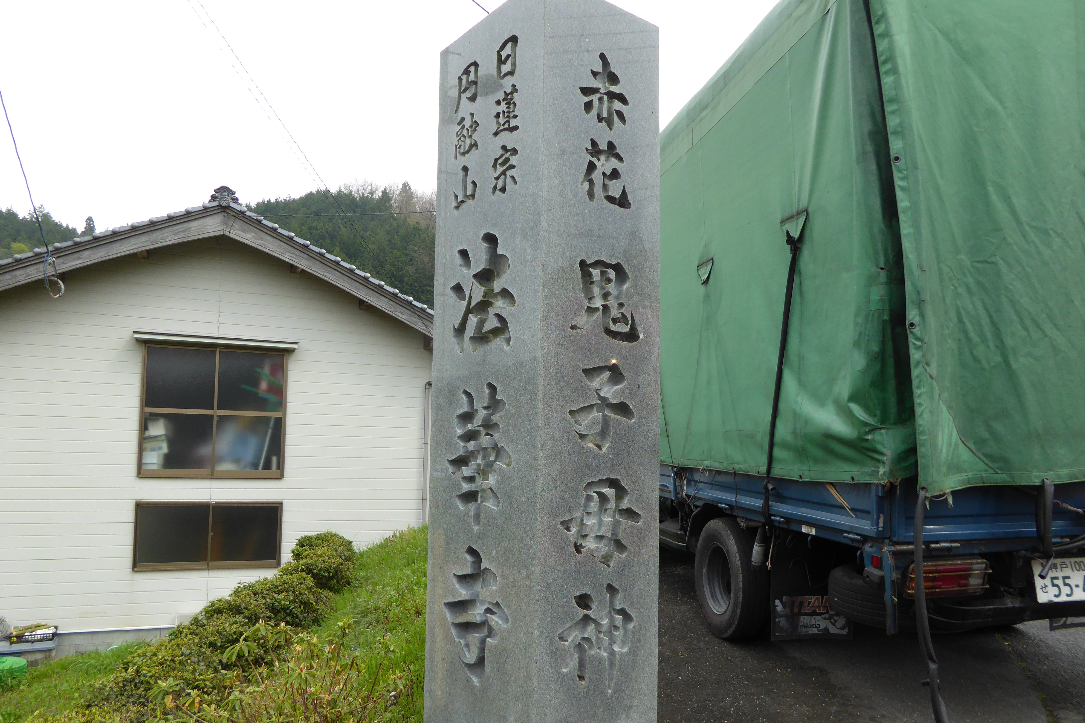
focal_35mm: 27
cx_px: 535
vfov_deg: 47.8
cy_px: 413
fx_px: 814
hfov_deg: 67.4
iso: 100
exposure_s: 1/320
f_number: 3.3
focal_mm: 4.3
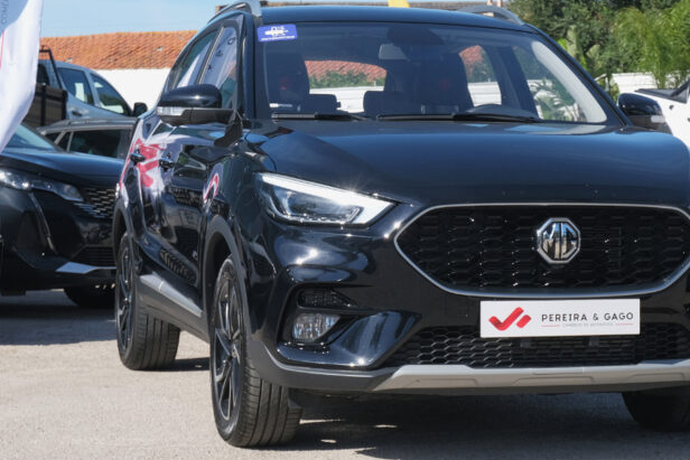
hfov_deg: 20.7
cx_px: 457
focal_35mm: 98
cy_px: 204
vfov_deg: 14.0
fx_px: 1879
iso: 160
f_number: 9
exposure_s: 1/250
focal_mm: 39.6
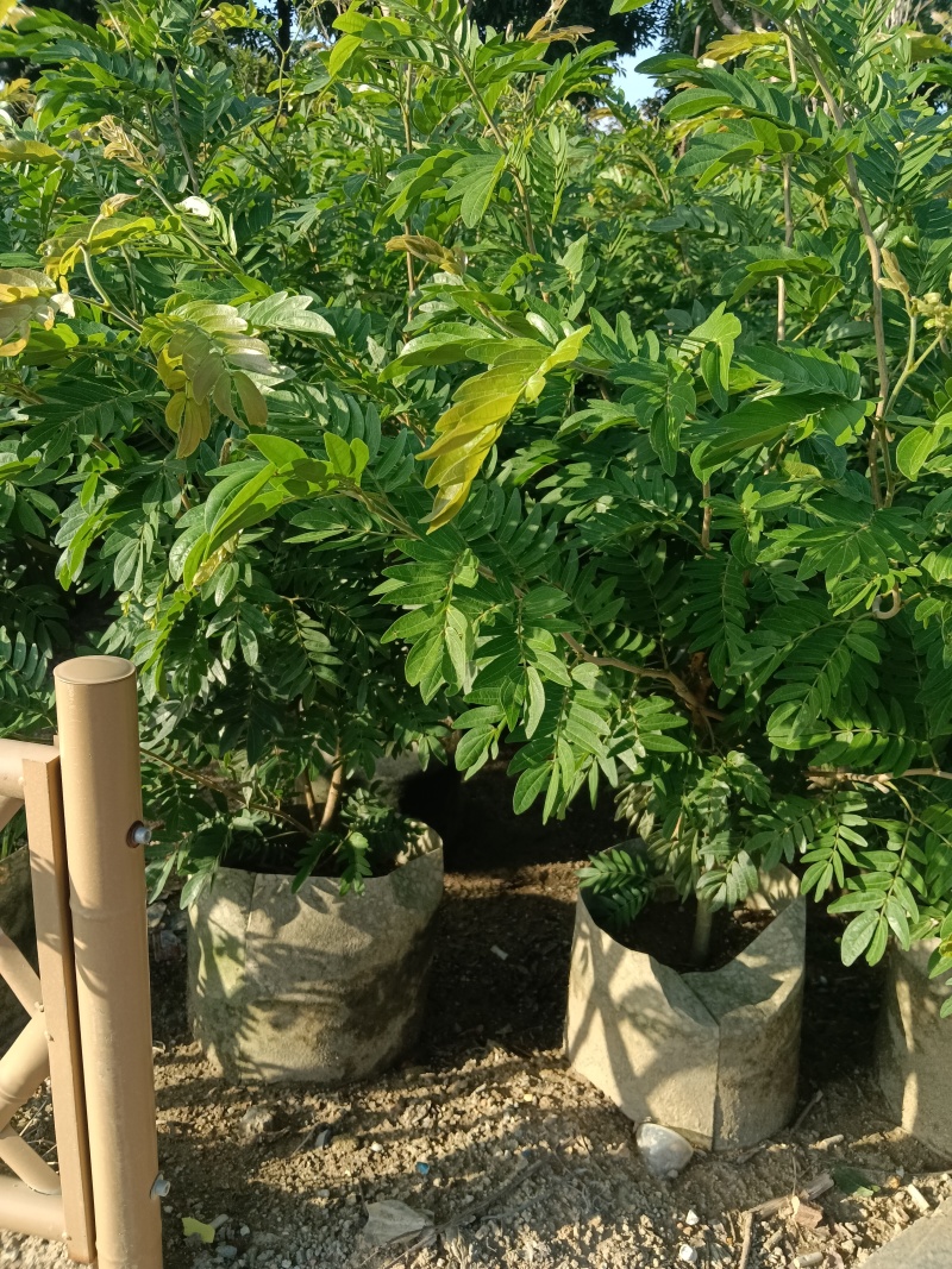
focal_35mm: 26
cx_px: 476
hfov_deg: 53.1
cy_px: 634
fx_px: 954
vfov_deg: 67.3
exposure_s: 1/163
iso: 101
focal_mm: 4.05
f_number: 1.8
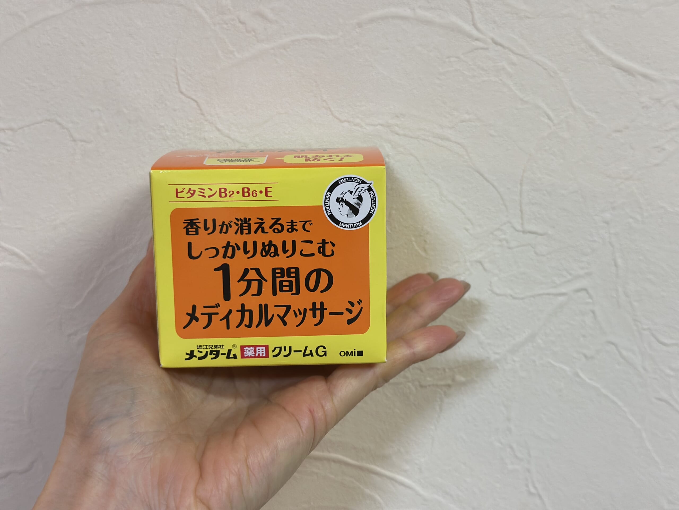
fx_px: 942
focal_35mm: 48
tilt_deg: -9.2
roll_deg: +1.5
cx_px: 340
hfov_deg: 39.7
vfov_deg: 30.3
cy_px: 255
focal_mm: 6.86
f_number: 1.78
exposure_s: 1/60
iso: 160
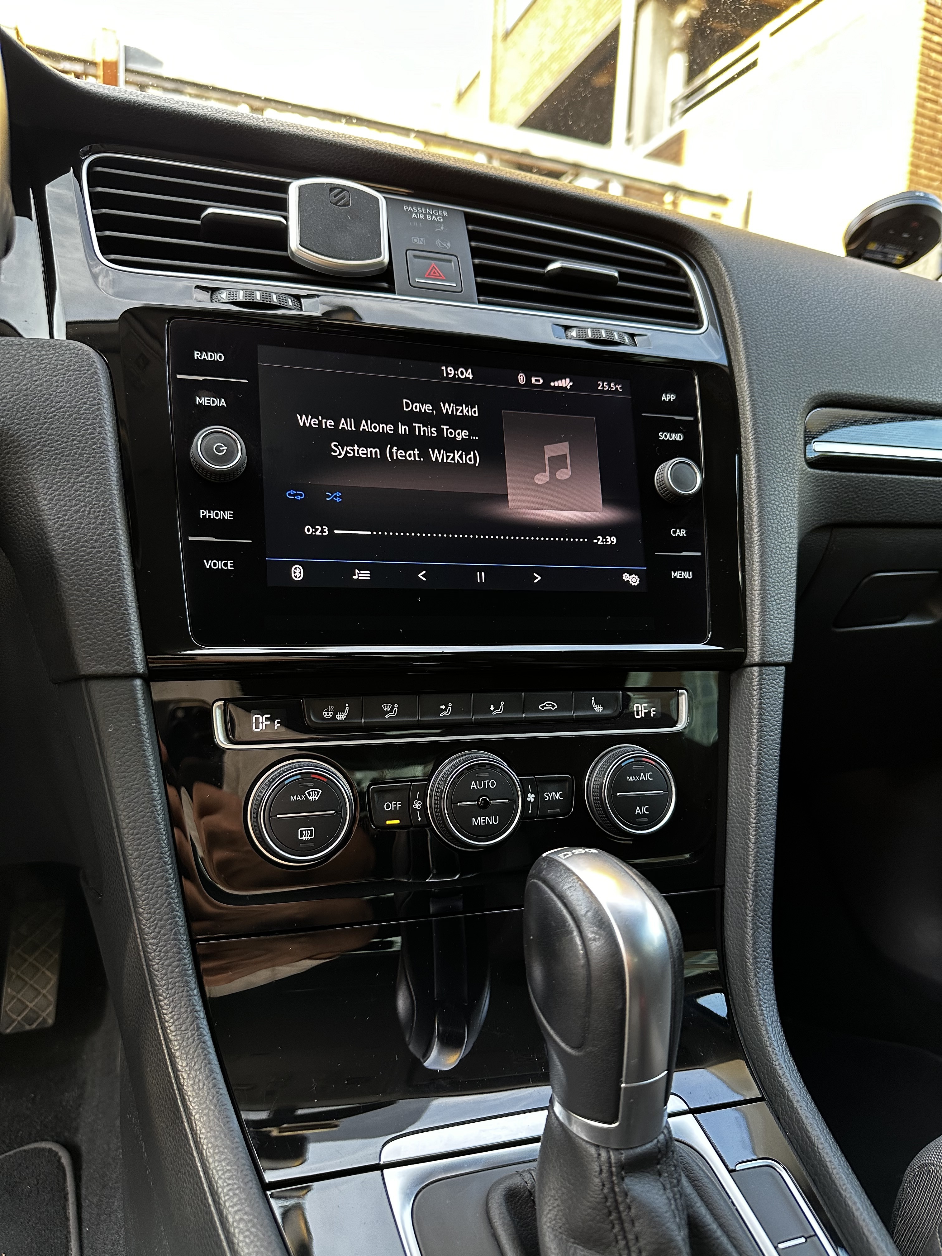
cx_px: 471
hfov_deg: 56.8
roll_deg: -2.5
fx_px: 871
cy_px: 628
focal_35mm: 24
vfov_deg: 71.6
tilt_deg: -9.6
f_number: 1.78
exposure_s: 1/97
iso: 250
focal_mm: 6.86
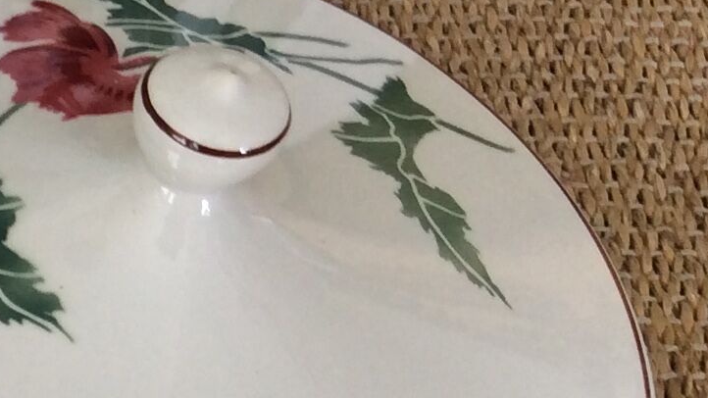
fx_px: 2346
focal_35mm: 125
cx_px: -509
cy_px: 312
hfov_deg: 15.2
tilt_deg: -54.1
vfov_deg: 9.7
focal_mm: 3.3
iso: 40
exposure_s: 1/50
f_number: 2.4
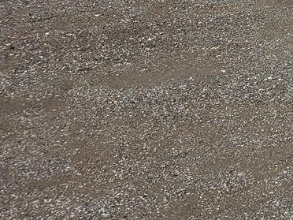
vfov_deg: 13.9
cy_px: -119
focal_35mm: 99
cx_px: 625
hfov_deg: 15.1
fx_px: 838
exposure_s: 1/2000
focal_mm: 6.3
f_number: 1.7
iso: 16
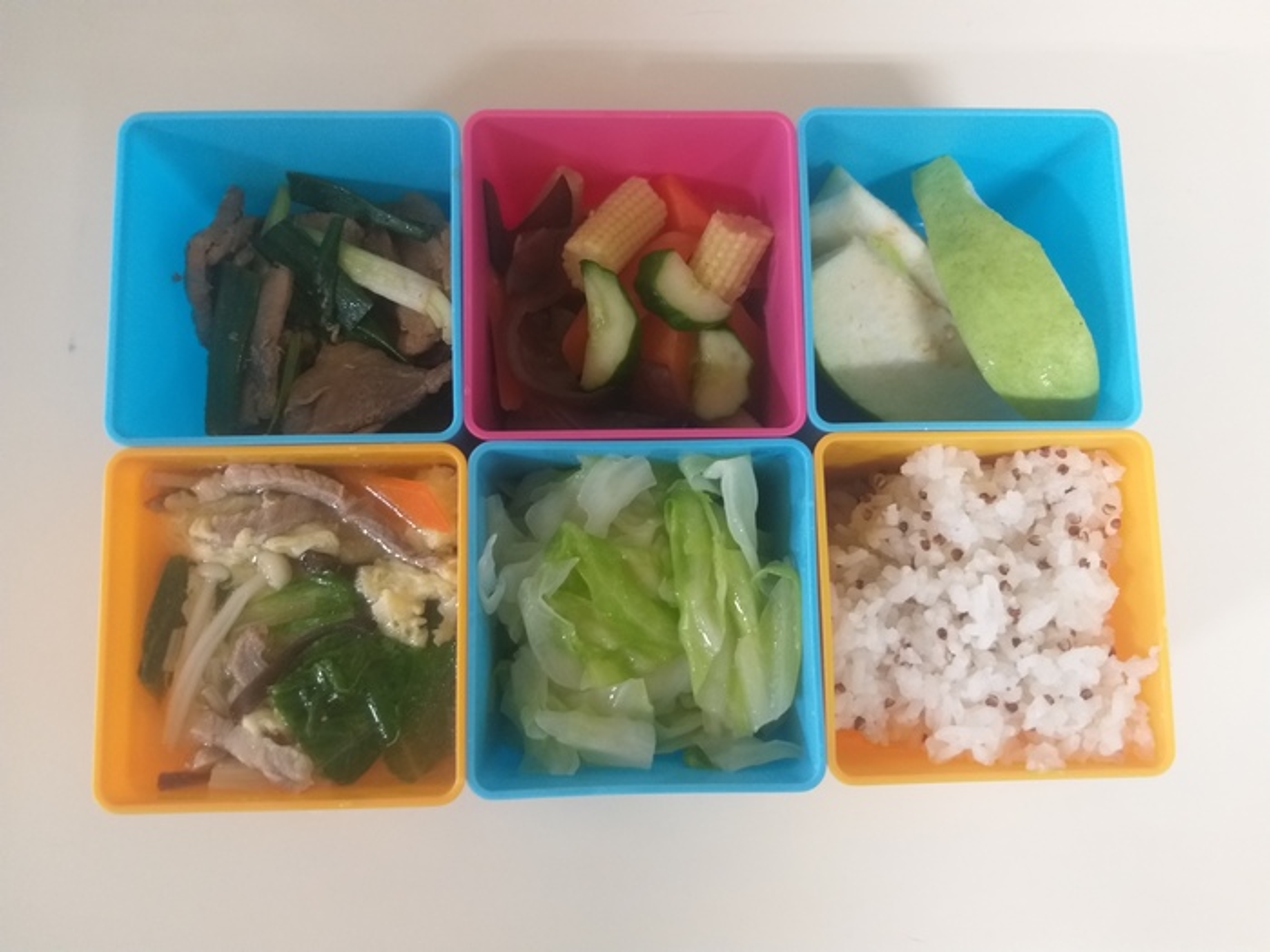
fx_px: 954
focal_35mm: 26
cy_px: 476
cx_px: 635
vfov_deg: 53.1
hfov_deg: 67.3
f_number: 1.7
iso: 250
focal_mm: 3.93
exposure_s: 1/24
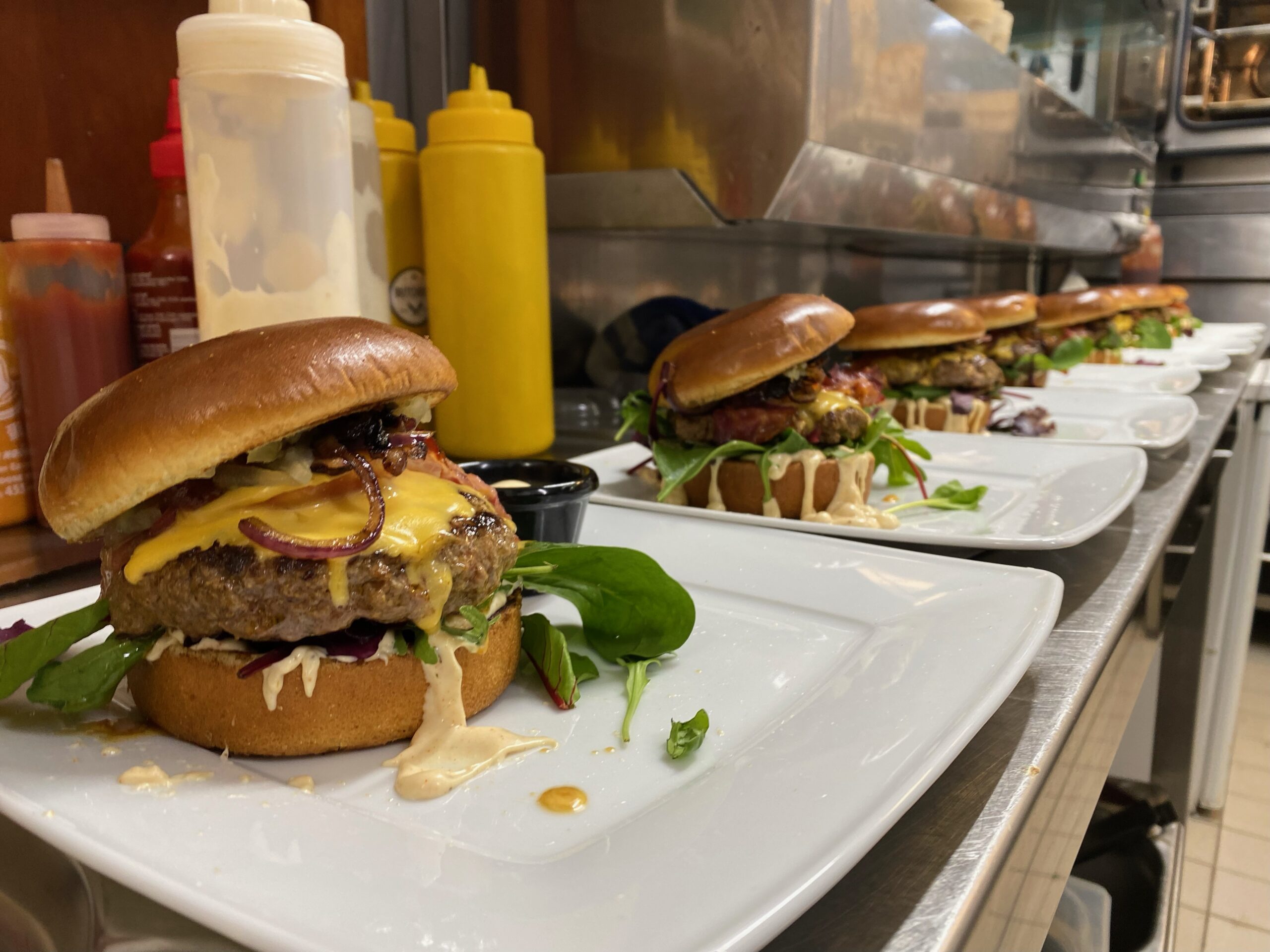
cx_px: 635
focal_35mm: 26
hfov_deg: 67.3
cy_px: 476
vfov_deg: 53.1
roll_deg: -0.8
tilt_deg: -10.3
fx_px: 954
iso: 64
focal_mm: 4.25
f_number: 1.8
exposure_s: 1/50
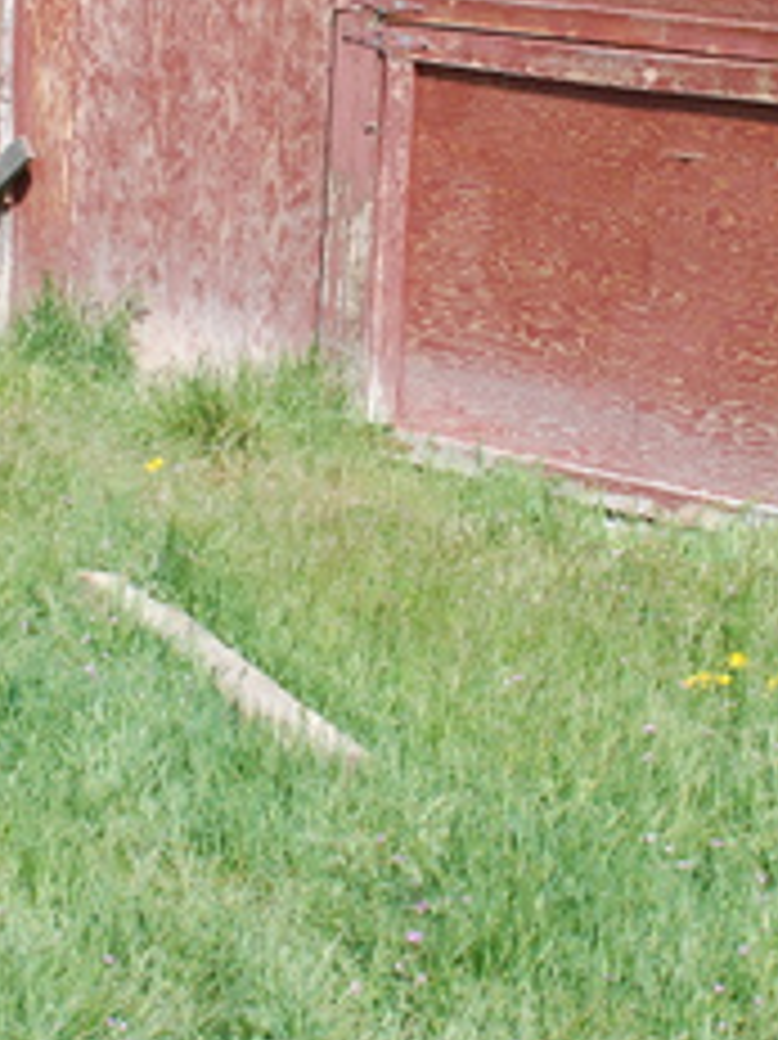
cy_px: 126
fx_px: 2160
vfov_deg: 26.3
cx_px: 342
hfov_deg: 20.4
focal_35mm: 72
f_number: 7.1
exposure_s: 1/200
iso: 100
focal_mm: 18
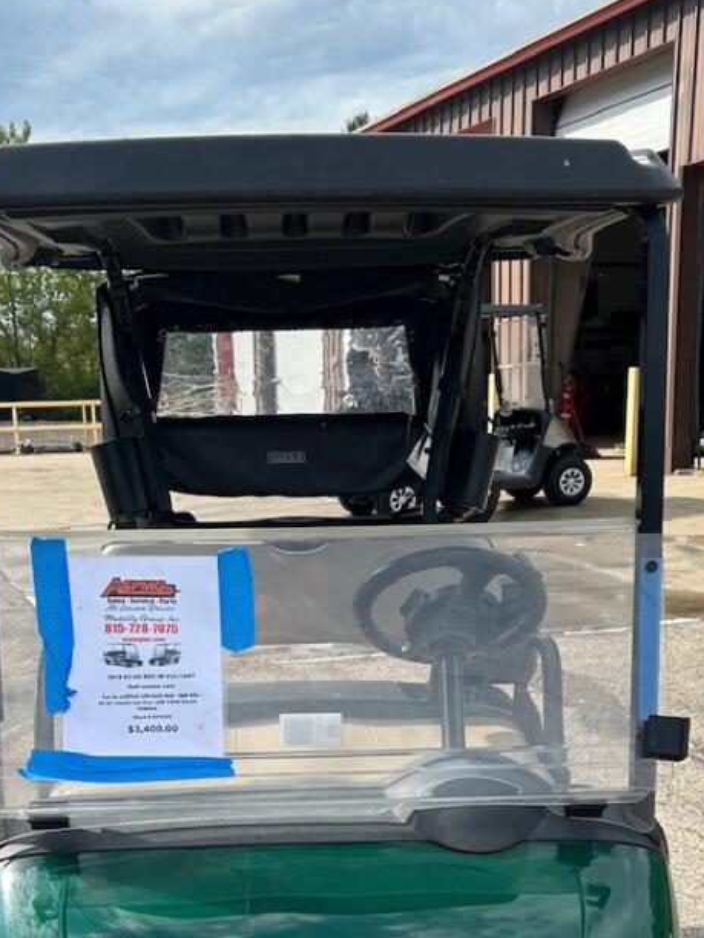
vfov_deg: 35.7
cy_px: 803
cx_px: 331
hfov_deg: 28.6
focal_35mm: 51
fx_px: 1383
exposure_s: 1/2695
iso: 50
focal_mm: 5.7
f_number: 1.5
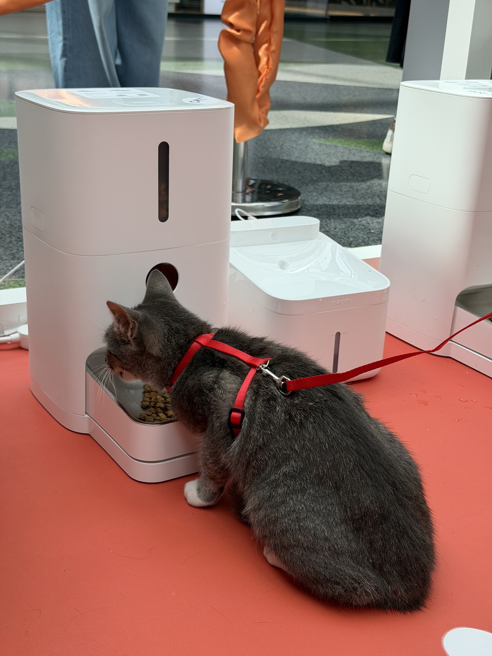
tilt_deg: -21.2
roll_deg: -2.6
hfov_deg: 30.3
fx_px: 910
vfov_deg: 39.7
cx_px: 246
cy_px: 328
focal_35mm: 48
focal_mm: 6.76
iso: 64
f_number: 1.78
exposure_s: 1/450
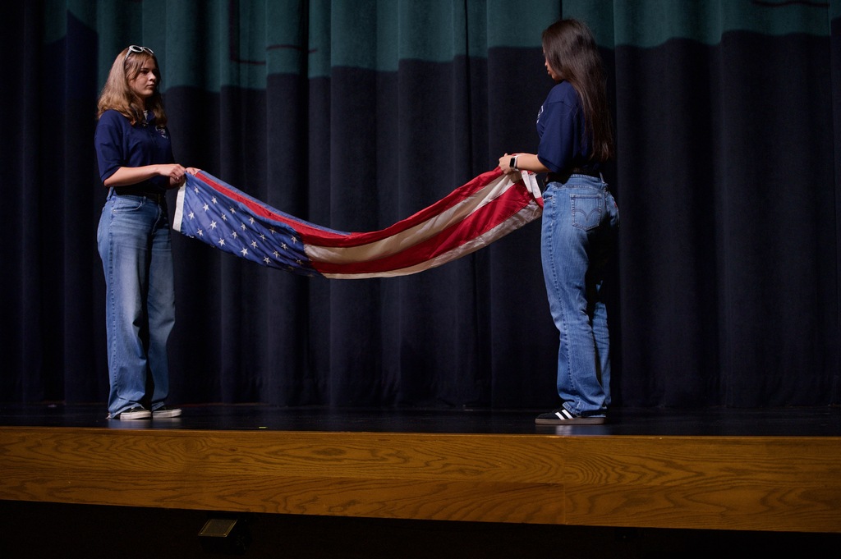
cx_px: 420
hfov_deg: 28.9
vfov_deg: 19.4
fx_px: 1634
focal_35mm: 70
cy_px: 280
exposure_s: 1/160
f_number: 2.8
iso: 3200
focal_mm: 70
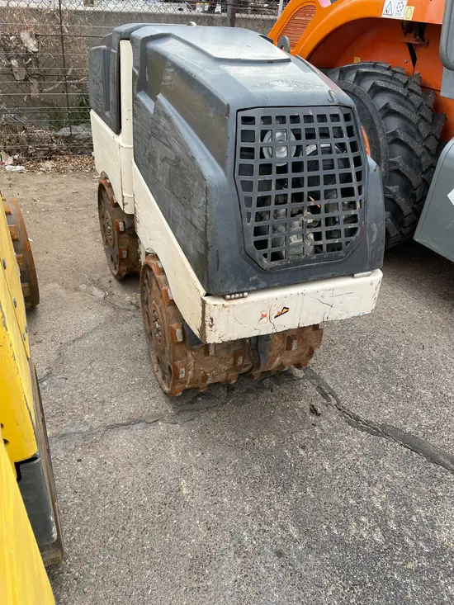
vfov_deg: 67.3
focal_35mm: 26
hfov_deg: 53.1
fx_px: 455
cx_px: 227
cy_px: 302
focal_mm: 4.2
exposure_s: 1/321
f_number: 1.6
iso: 32
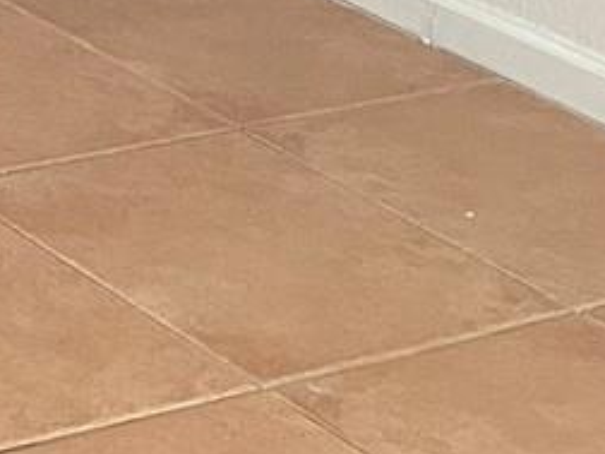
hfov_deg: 9.3
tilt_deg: -9.9
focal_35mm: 165
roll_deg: -0.4
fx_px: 2884
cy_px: -694
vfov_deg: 8.2
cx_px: -1251
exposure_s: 1/60
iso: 160
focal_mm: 4.2
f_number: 1.6
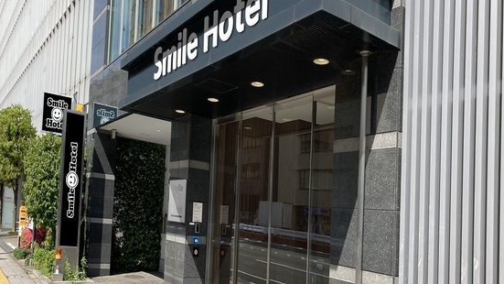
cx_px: 252
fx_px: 414
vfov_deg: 37.4
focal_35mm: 31
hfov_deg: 62.6
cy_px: 99
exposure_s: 1/1156
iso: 20
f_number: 1.8
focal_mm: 3.99
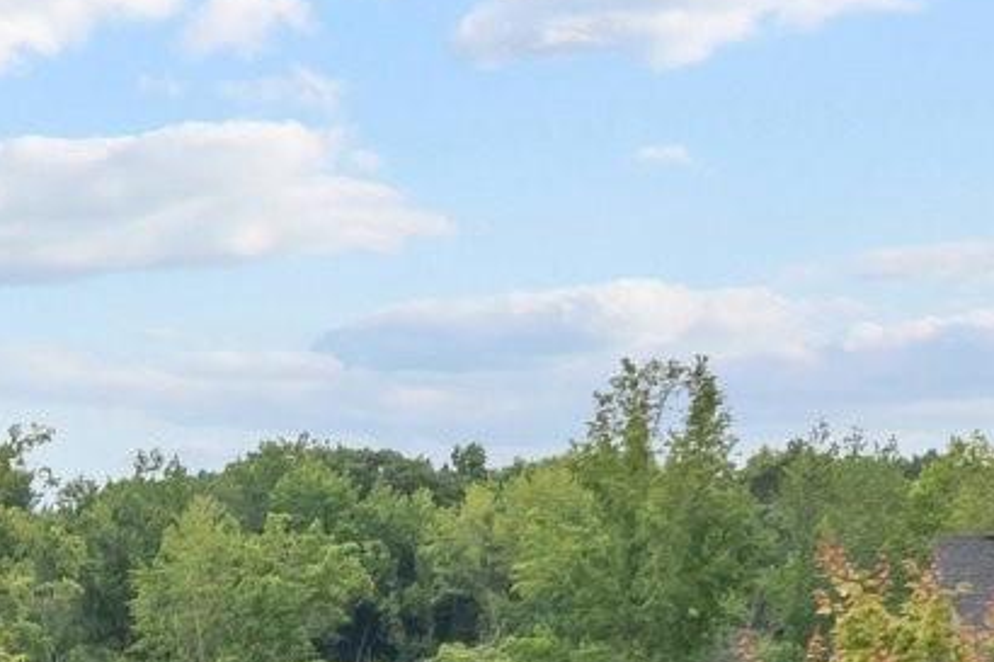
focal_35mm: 140
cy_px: 1501
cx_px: -747
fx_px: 3864
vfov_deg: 9.0
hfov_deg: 13.3
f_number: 5
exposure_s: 1/320
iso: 100
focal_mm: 10.26
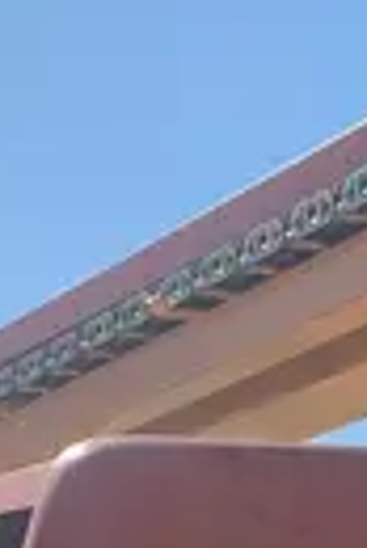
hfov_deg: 9.0
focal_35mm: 152
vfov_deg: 12.6
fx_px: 2318
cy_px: 892
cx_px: 122
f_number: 1.8
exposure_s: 1/2915
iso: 25
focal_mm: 4.25
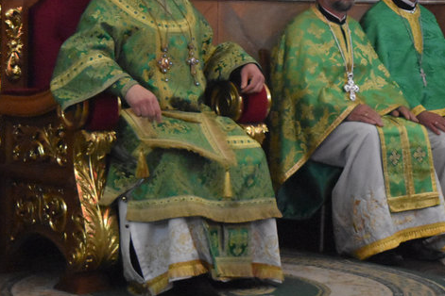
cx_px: 157
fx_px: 1410
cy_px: 71
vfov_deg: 12.0
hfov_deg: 17.9
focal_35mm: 114
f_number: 4.2
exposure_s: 1/125
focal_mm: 35
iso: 9000
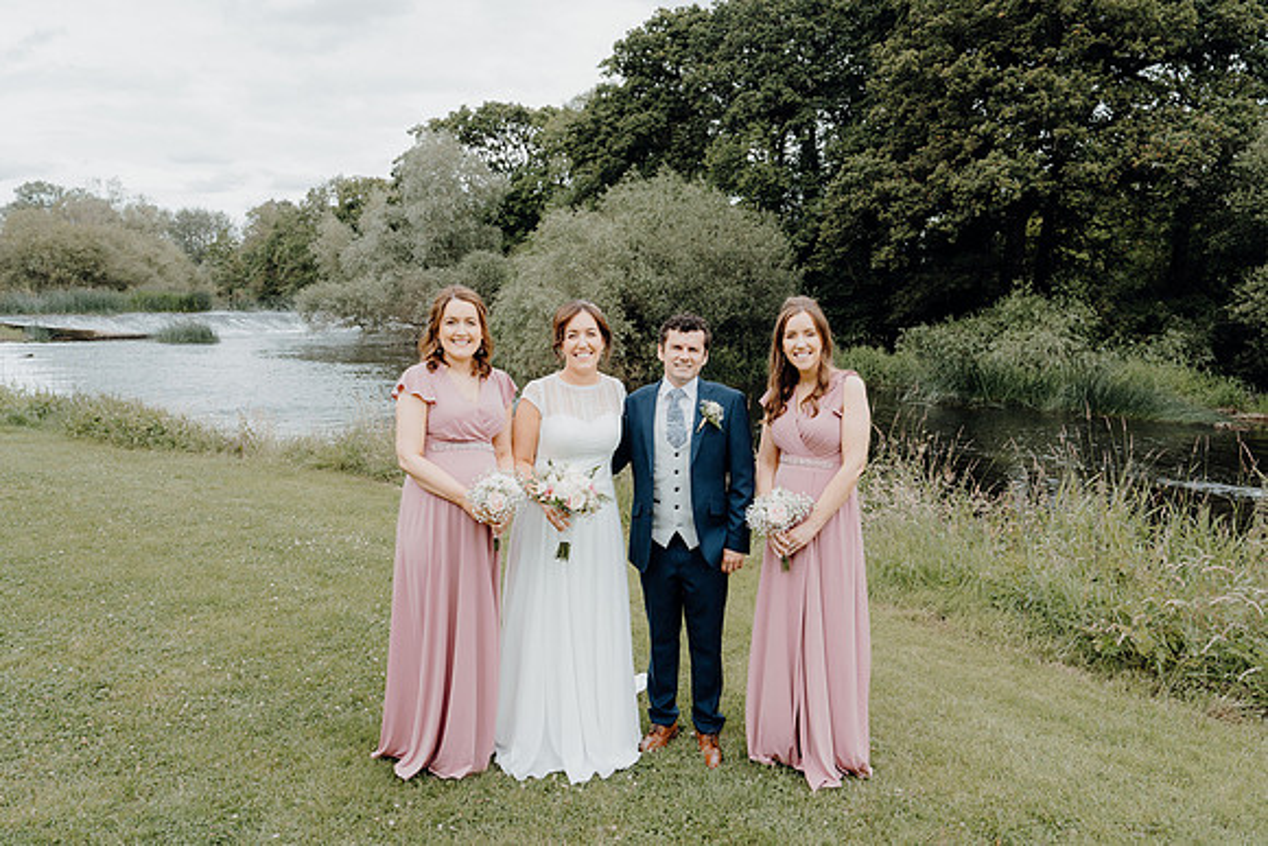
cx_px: 634
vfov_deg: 46.4
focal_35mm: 28
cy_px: 423
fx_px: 986
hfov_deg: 65.5
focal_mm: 28
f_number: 5
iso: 125
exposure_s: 1/200
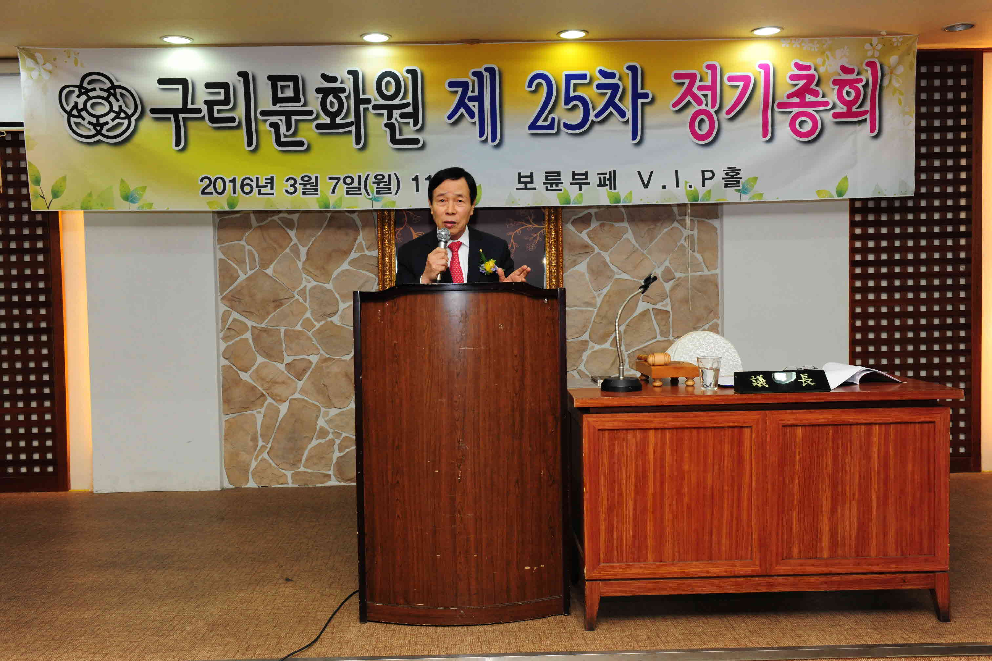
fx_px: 937
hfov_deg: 55.8
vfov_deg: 38.9
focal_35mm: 34
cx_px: 496
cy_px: 330
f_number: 7.1
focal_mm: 34
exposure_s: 1/125
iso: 1600
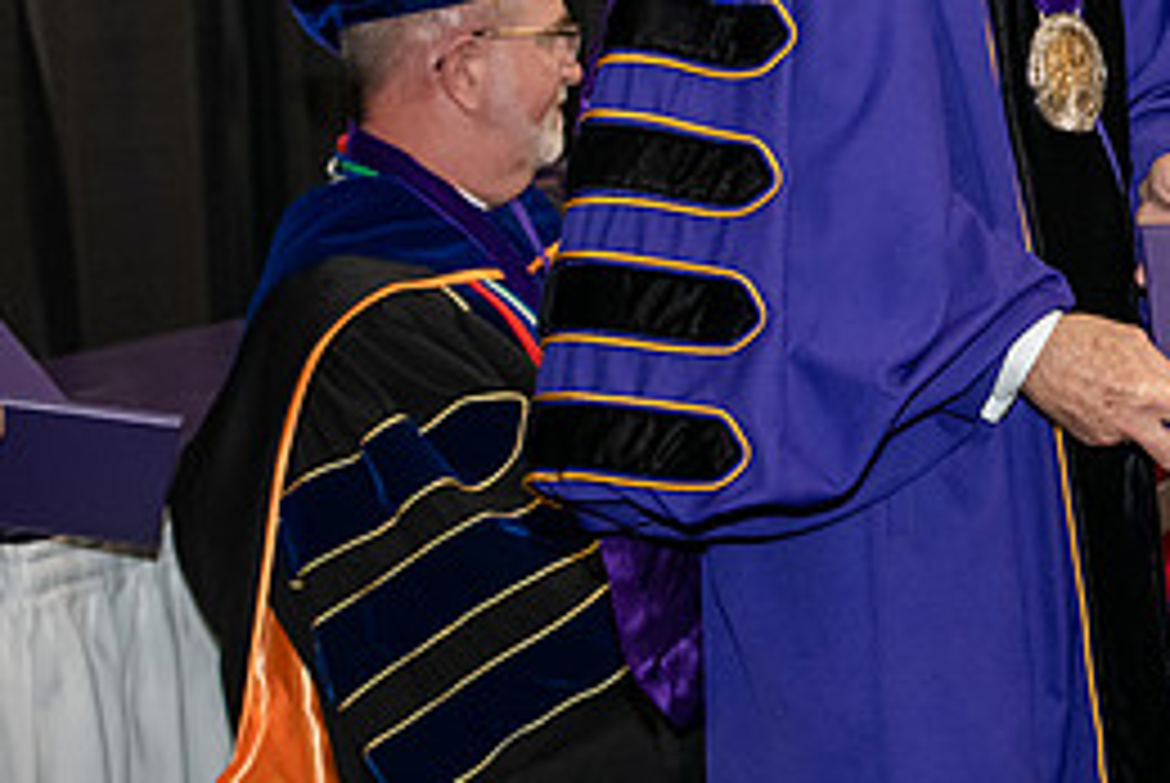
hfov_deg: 13.0
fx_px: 5076
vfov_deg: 8.8
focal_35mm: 156
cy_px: 2
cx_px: 1192
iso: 2500
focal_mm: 70
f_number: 5
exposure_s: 1/200
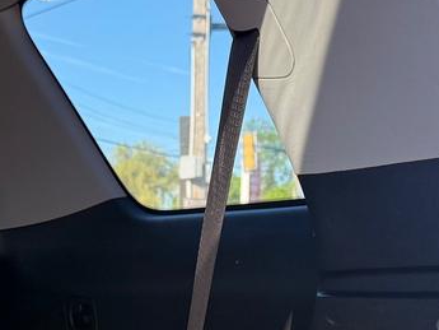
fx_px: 1129
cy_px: 422
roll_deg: -0.8
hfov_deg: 21.9
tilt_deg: -6.8
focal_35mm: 89
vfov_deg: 15.8
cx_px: 153
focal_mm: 6.76
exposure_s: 1/348
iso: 80
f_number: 1.78
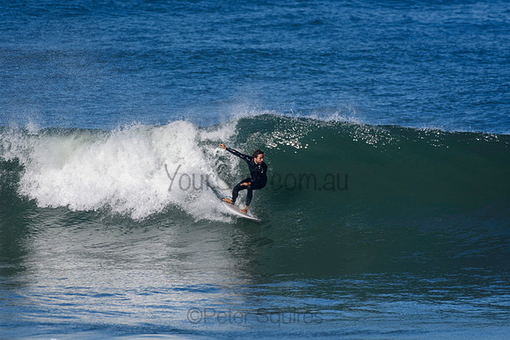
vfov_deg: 1.8
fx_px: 10627
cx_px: 255
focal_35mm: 750
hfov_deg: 2.7
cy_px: 170
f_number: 5.6
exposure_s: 1/2000
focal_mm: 500
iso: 250
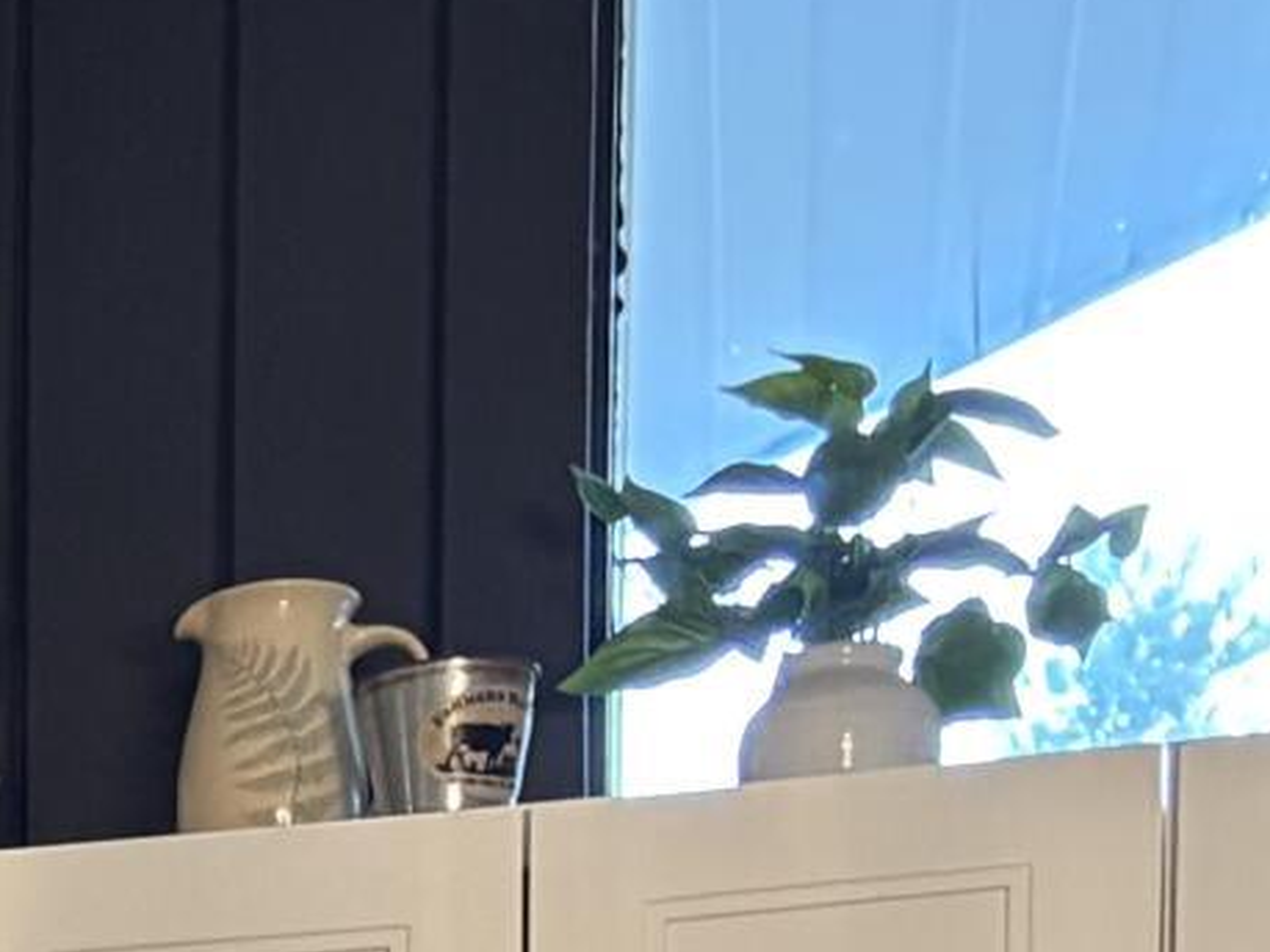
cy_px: 2695
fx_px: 6235
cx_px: -1569
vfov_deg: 7.8
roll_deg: +0.8
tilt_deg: -2.9
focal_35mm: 170
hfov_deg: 10.4
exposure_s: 1/60
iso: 200
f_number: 1.6
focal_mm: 5.96
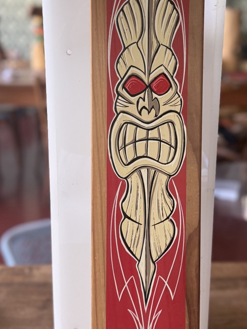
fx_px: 494
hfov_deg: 28.0
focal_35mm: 52
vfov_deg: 36.5
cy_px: 117
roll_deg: -1.4
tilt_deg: -15.3
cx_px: 153
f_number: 1.78
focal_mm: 6.76
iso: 200
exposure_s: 1/71
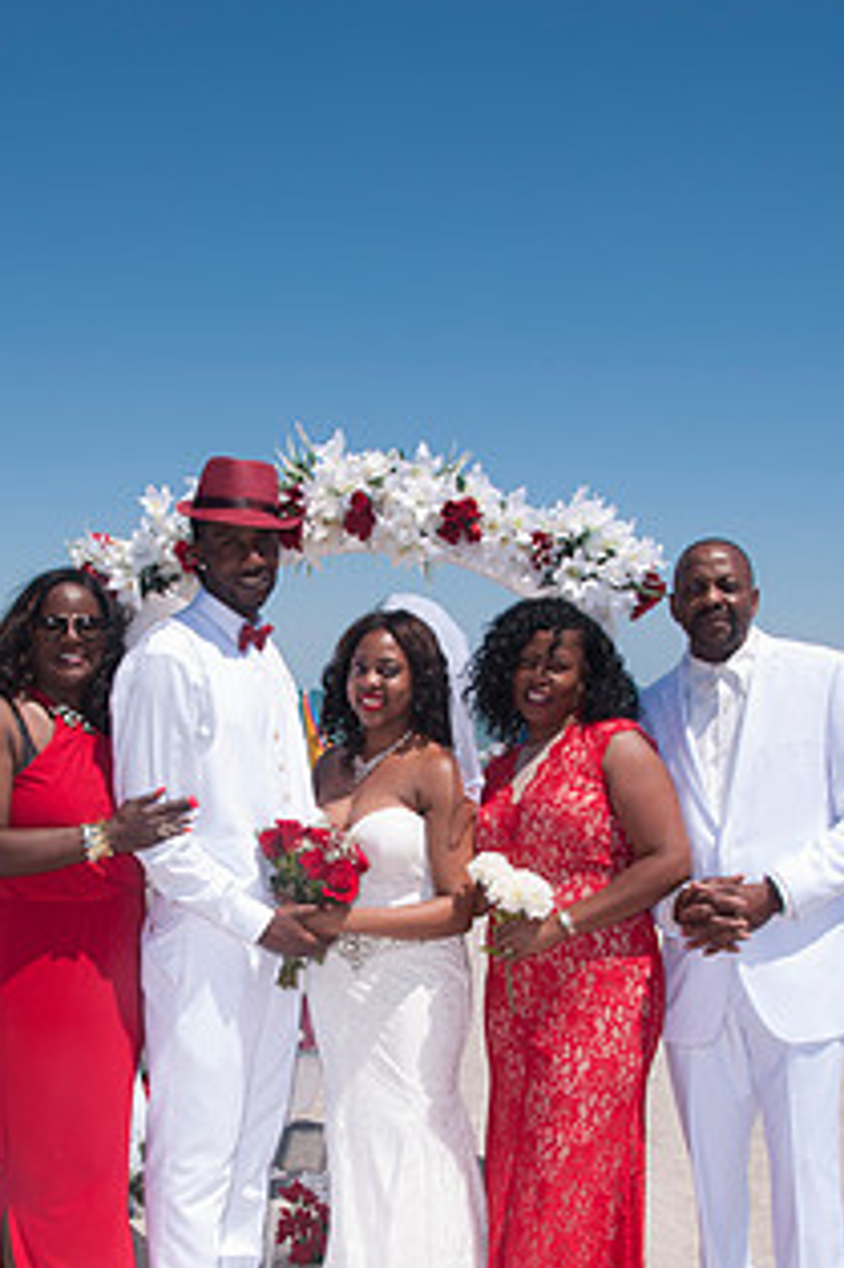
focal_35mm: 43
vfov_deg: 44.8
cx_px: 329
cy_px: 840
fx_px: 1514
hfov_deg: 31.1
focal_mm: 20
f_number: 11
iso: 100
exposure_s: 1/250
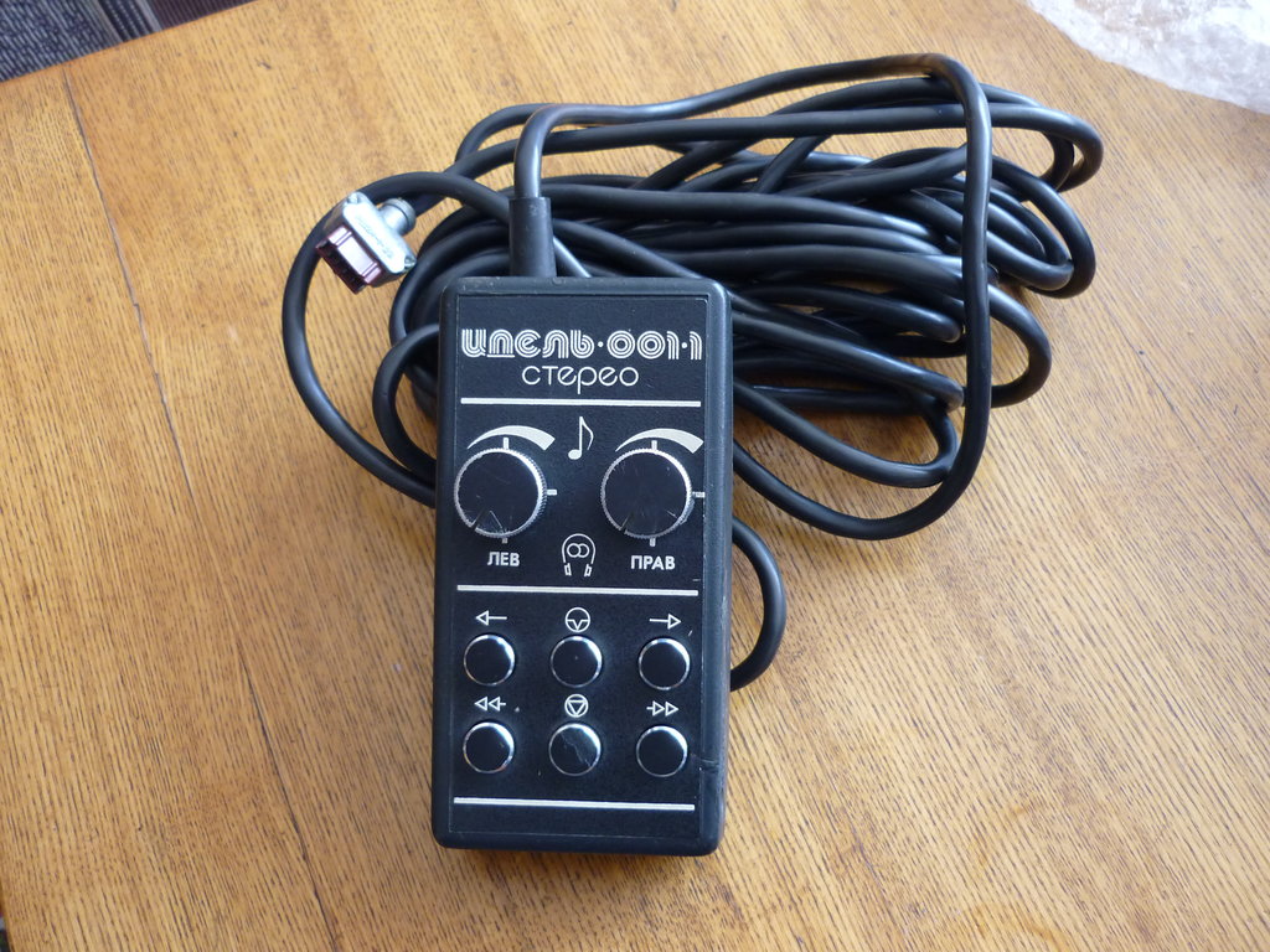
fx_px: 1211
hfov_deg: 55.4
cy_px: 476
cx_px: 635
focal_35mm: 33
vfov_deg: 42.9
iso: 200
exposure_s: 1/30
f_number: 2.8
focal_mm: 5.5
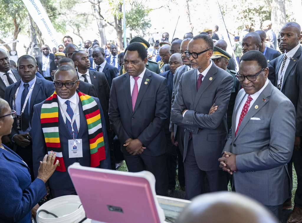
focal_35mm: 37
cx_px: 189
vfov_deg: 37.9
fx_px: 325
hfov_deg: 49.4
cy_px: 100
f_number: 3.5
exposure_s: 1/320
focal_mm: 30.5
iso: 1250
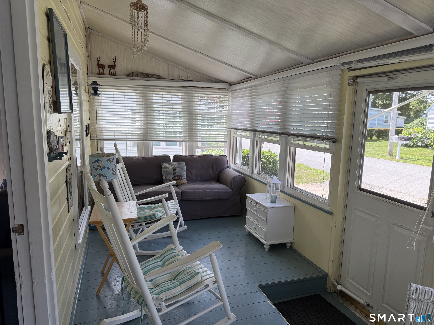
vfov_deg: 56.8
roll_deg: -0.9
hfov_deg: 71.6
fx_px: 301
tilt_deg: -8.0
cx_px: 217
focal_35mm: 24
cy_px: 162
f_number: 1.78
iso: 100
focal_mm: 6.76
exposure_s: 1/584
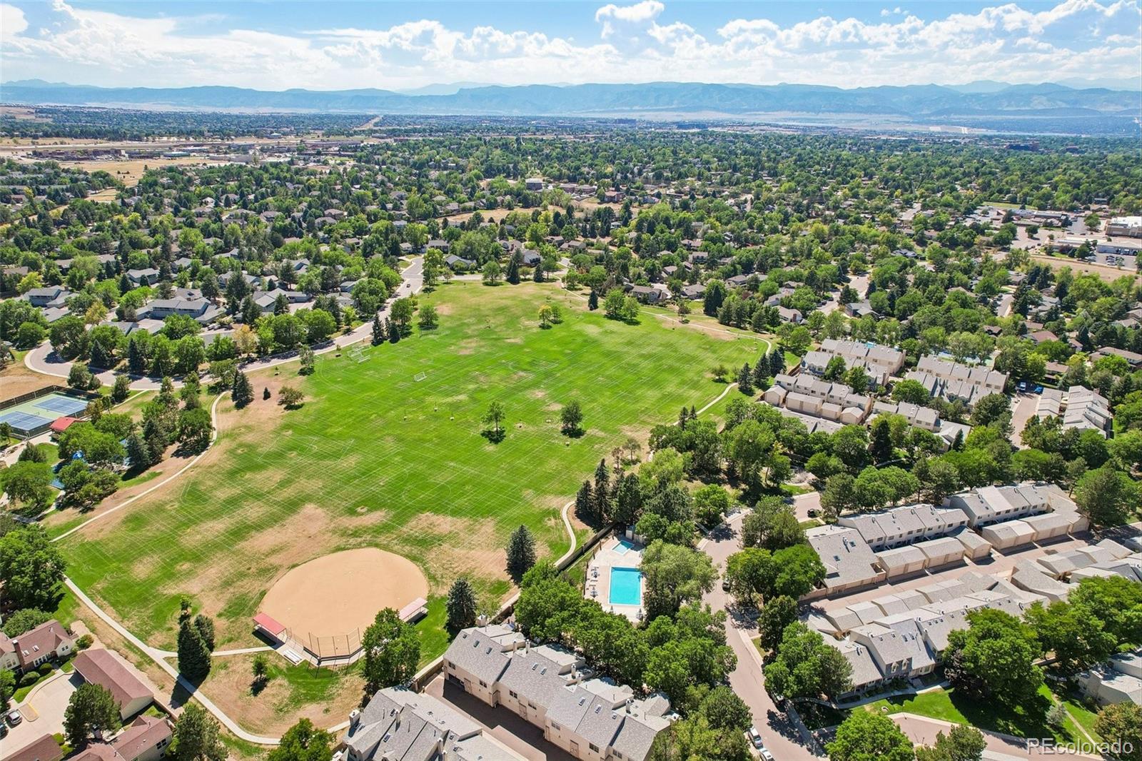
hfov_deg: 78.6
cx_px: 571
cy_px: 380
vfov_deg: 57.2
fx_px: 698
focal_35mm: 22
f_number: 2.8
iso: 110
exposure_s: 1/2000
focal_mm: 8.4
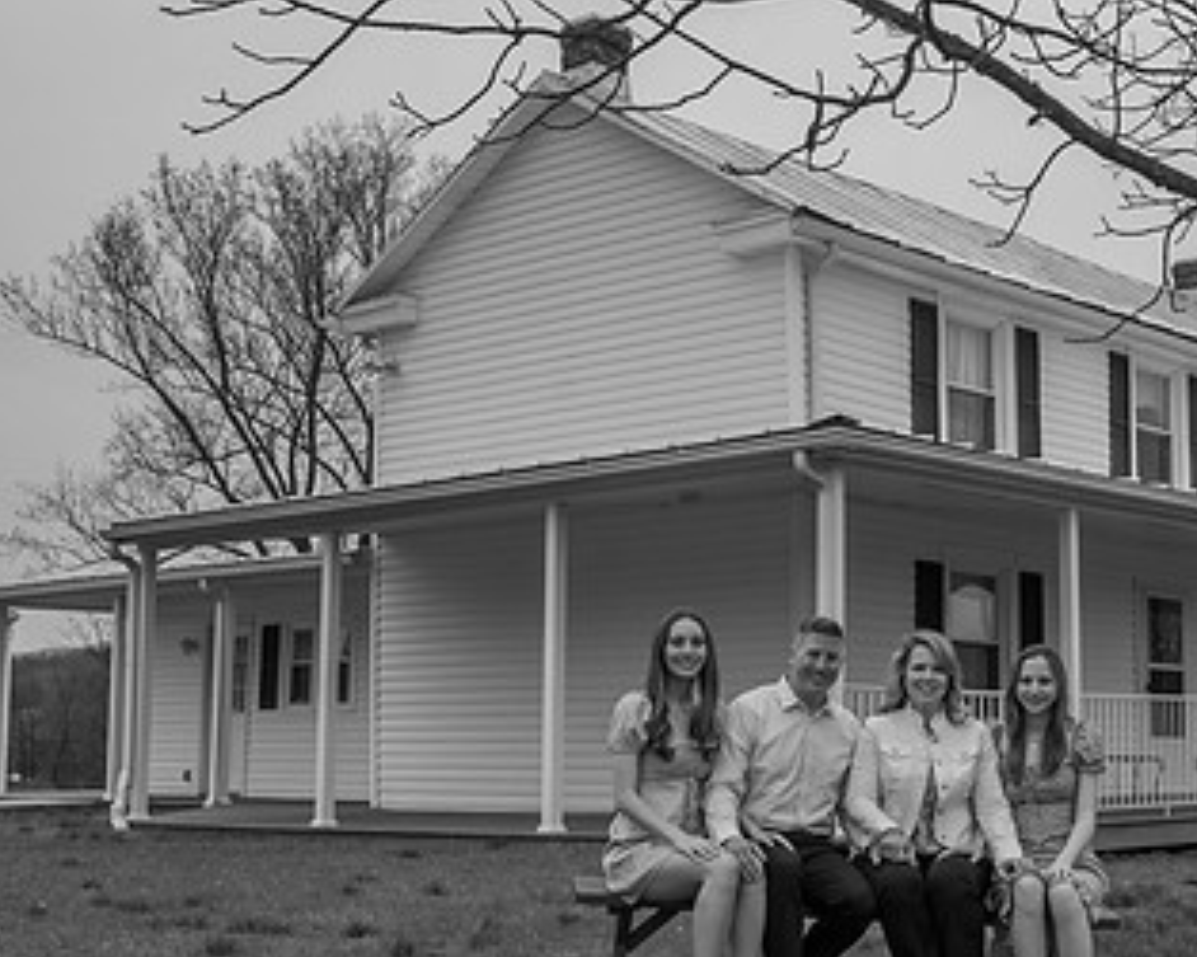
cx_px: 975
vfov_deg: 29.0
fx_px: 1842
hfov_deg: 34.8
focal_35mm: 52
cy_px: 580
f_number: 9.5
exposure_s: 1/350
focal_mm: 17
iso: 200
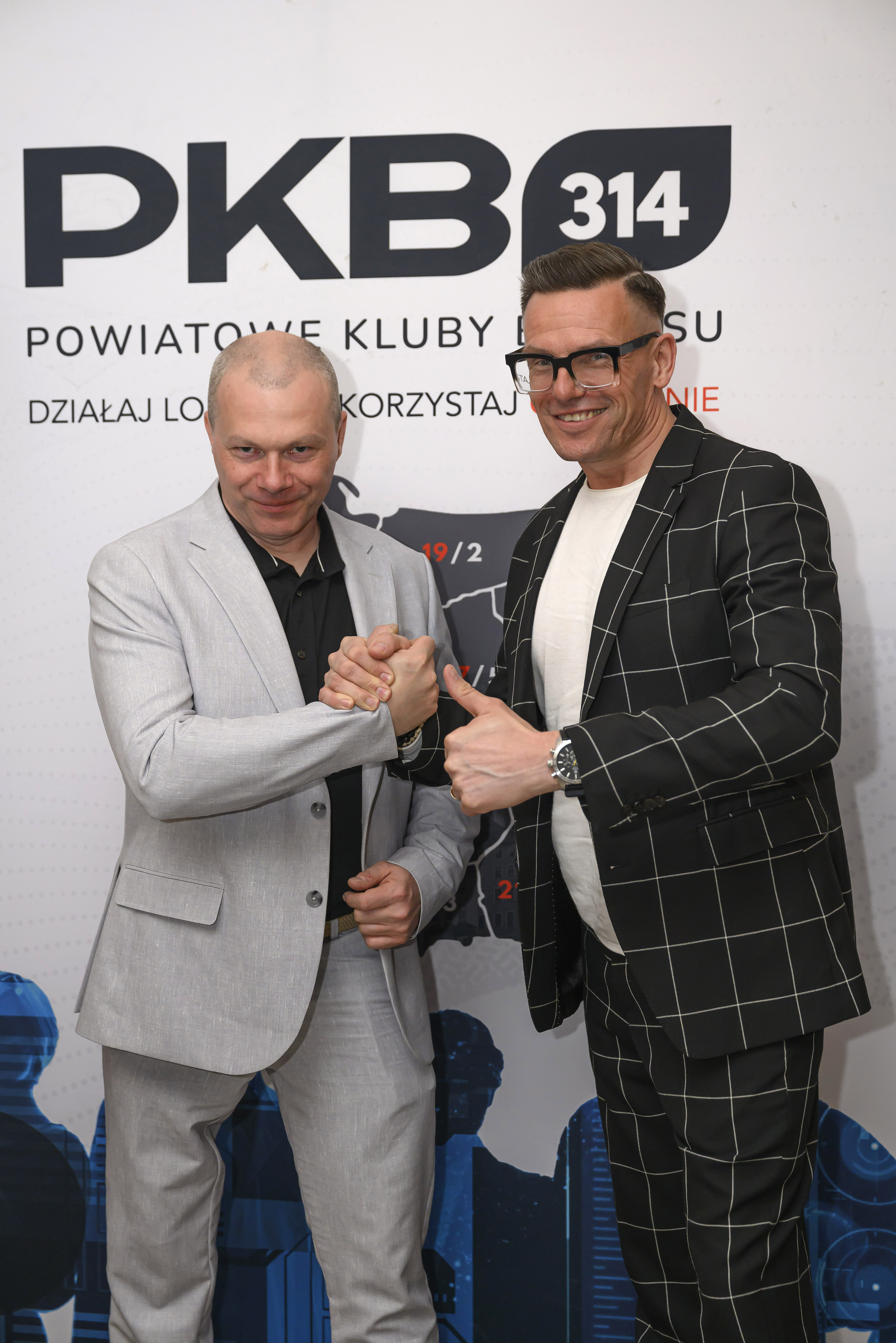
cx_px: 448
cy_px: 672
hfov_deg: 25.1
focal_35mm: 54
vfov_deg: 36.9
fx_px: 2016
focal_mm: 54
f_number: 4
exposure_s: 1/400
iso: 800
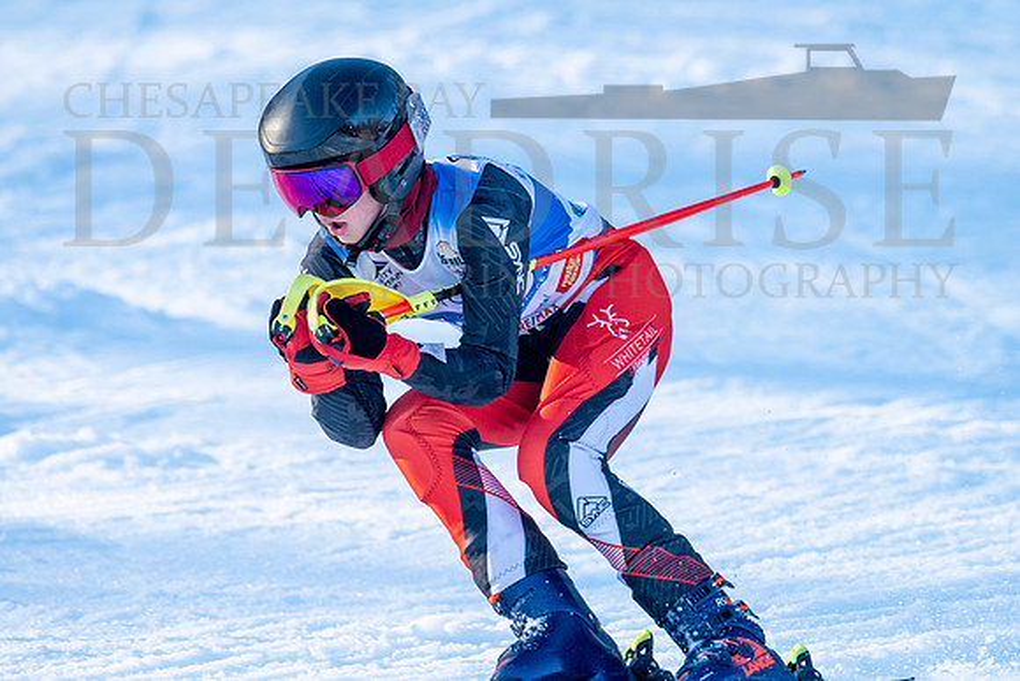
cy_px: 292
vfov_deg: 2.1
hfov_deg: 3.2
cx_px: 584
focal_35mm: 640
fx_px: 18147
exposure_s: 1/2000
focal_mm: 560
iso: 1250
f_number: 8
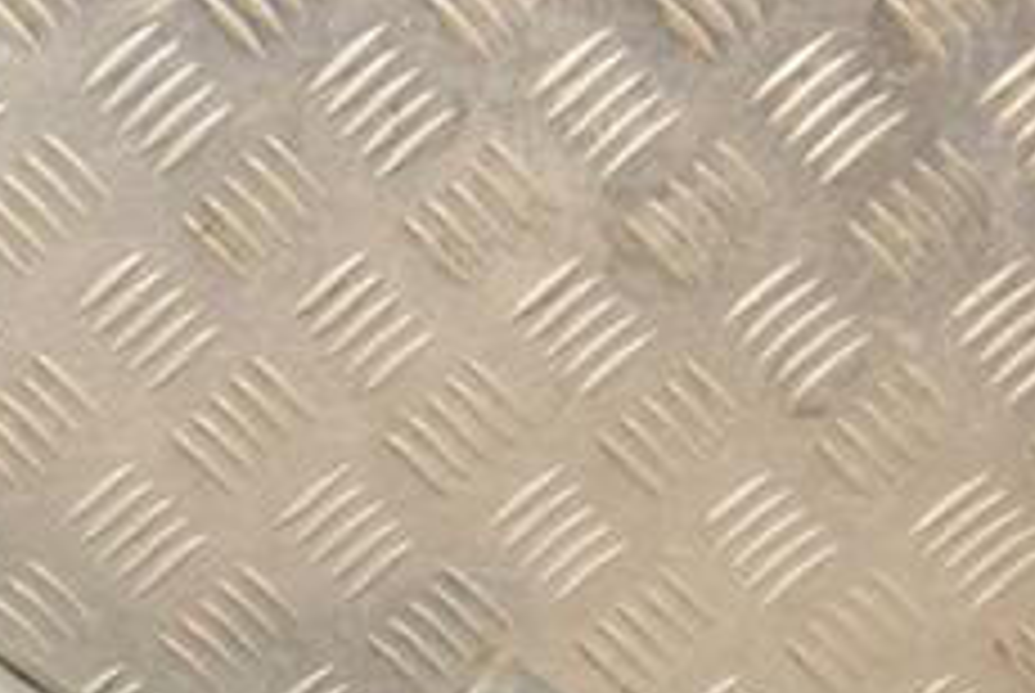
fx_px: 3598
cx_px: -81
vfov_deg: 10.8
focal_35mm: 125
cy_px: 783
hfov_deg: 15.9
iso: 800
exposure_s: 1/200
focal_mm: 32
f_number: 6.3
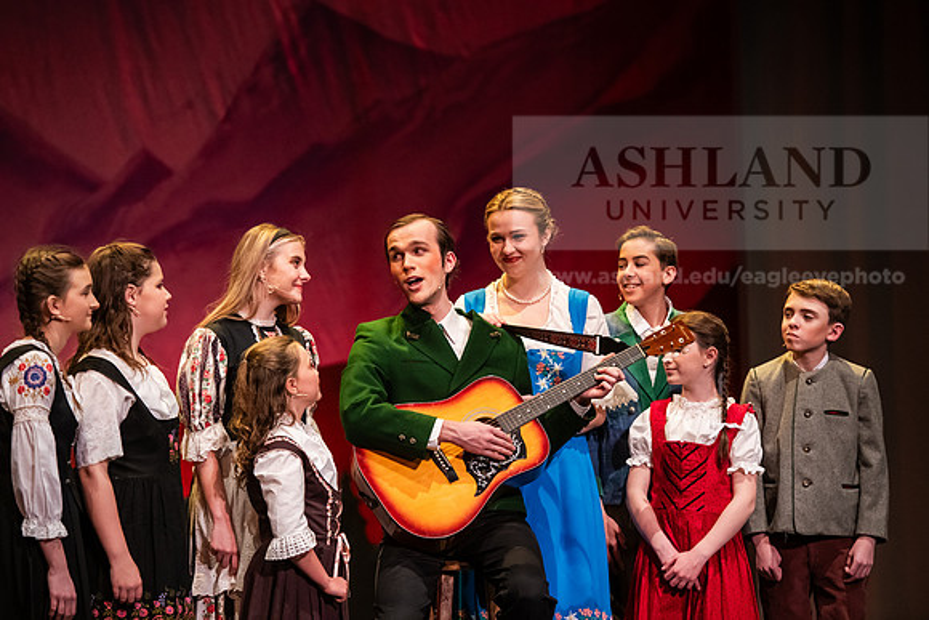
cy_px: 310
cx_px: 464
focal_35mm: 135
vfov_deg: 10.2
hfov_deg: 15.2
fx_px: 3484
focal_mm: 135
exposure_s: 1/250
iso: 3200
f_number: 3.5
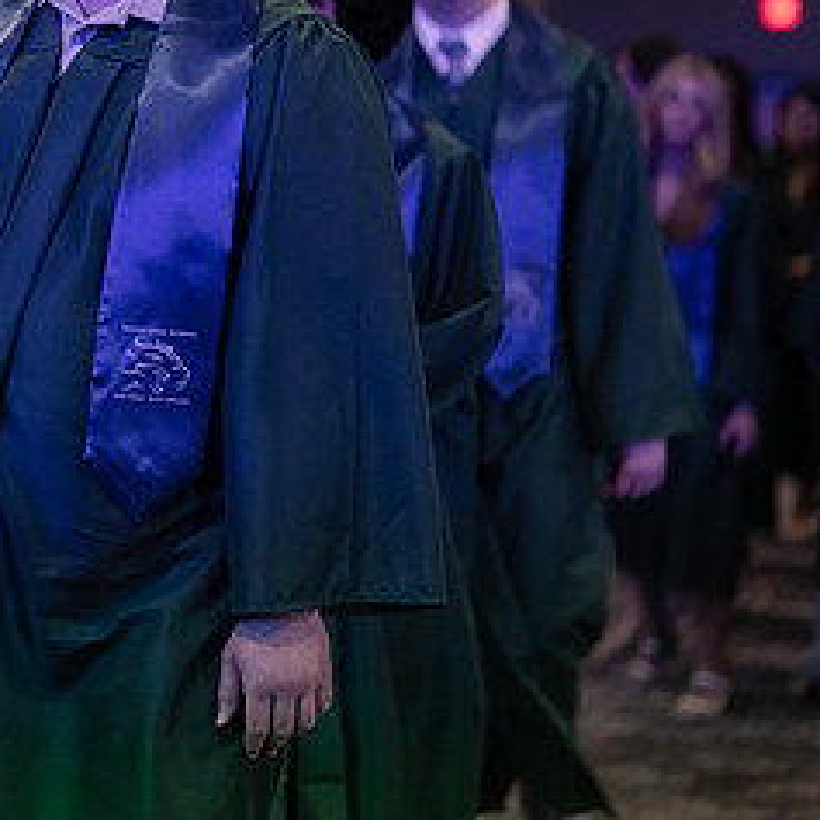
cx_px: 80
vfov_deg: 15.3
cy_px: 159
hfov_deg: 15.2
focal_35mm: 113
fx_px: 3028
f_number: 1.2
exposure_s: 1/500
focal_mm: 50
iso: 1250
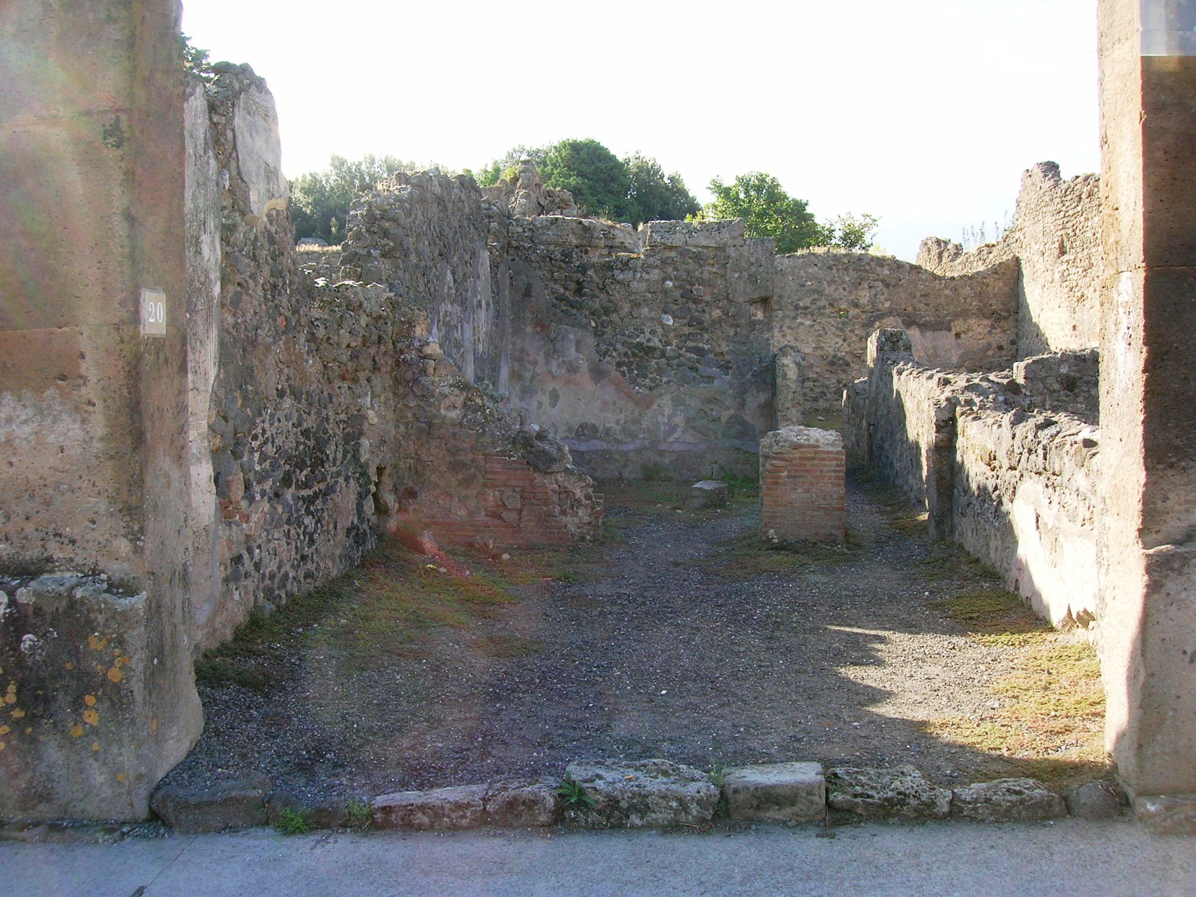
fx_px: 1175
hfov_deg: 54.0
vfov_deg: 41.8
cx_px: 598
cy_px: 448
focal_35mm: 34
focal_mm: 5.7
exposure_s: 1/90
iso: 50
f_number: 4.9
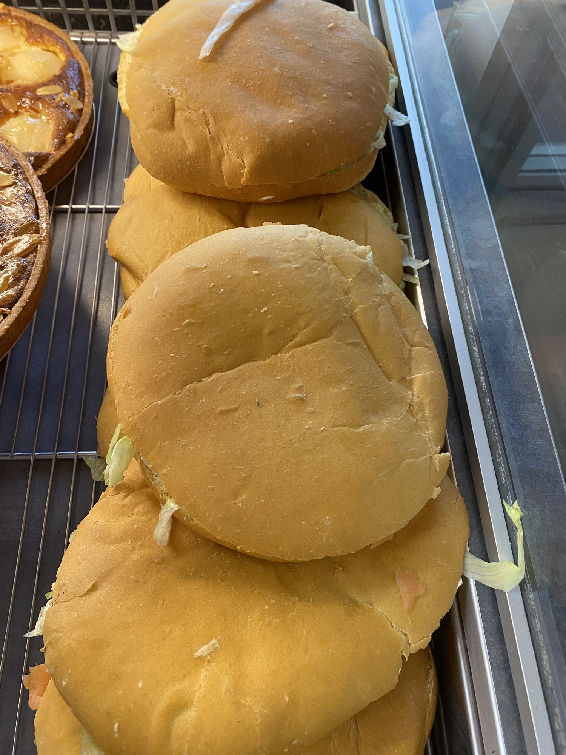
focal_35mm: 26
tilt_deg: -63.2
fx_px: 567
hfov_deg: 53.1
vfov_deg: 67.3
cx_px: 283
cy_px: 378
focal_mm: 4.25
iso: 160
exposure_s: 1/50
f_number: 1.8
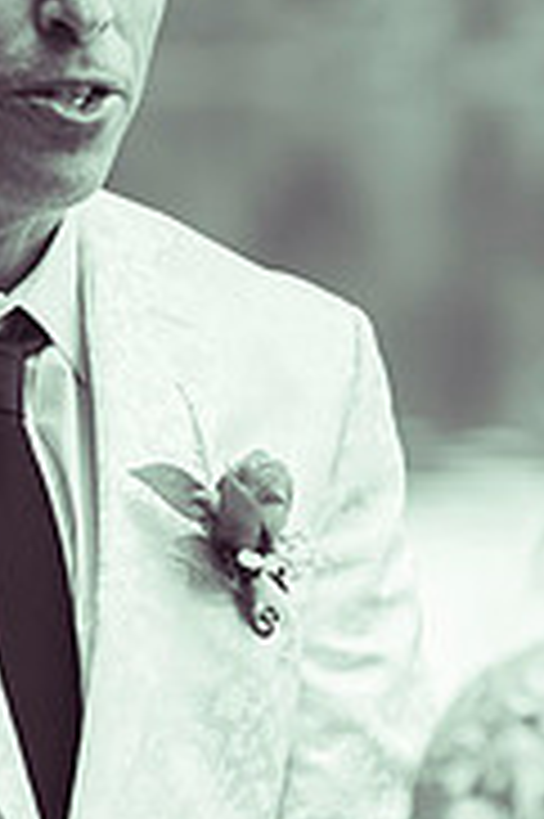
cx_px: 189
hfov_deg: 3.7
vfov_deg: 5.6
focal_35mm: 371
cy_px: 450
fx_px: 8425
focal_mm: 150
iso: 250
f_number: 5
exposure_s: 1/200
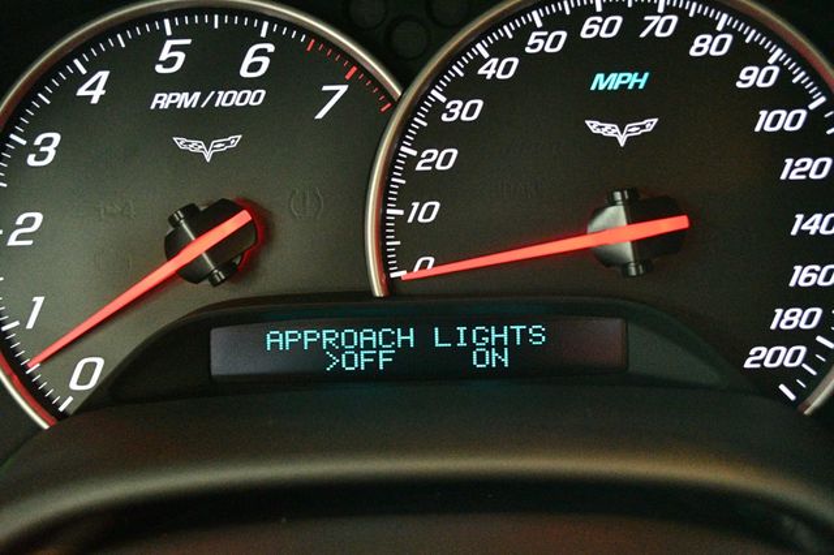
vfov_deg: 28.0
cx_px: 417
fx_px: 1111
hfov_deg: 41.1
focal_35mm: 48
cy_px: 278
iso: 12800
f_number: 4.8
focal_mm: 32
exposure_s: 1/60
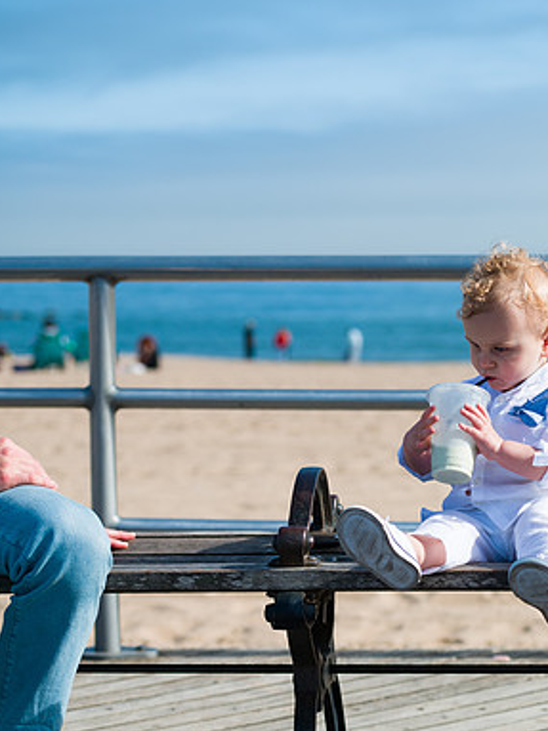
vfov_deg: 19.3
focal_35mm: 102
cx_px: 479
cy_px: 365
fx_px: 2154
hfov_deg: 14.4
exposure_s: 1/2500
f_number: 4
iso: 200
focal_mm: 70
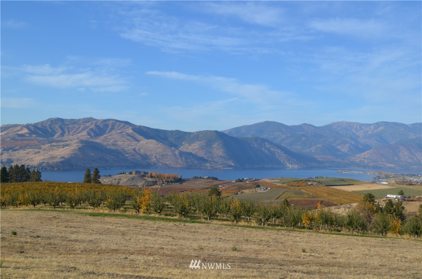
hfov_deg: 49.6
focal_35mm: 39
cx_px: 211
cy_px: 140
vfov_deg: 34.1
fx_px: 456
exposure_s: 1/250
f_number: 8
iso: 110
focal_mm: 26
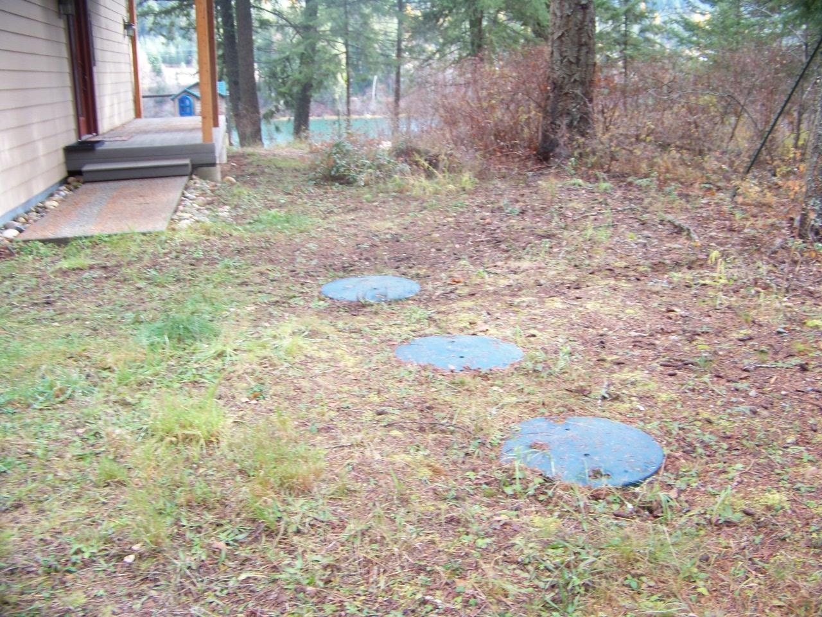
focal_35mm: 36
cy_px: 308
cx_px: 411
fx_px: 855
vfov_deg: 39.7
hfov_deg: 51.4
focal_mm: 5.85
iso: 64
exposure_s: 1/50
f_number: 2.8
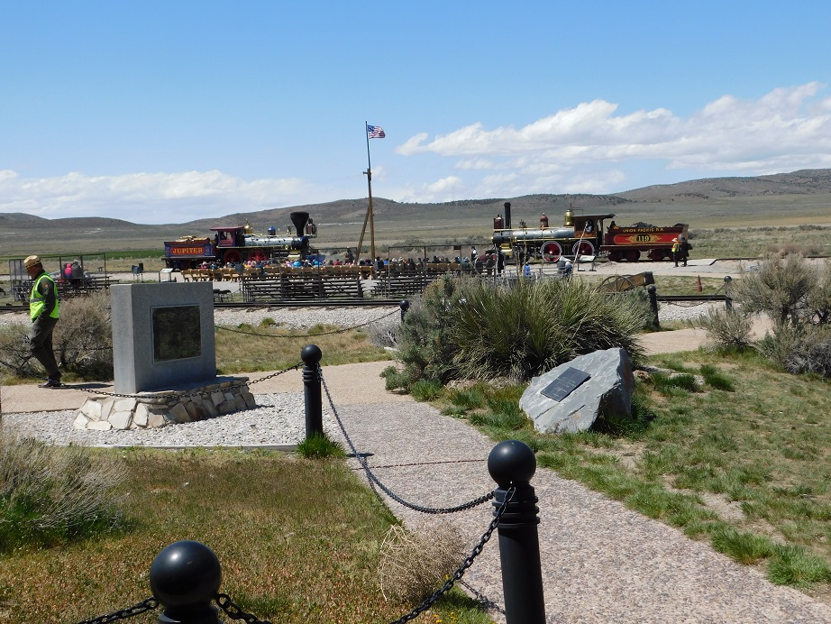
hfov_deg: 42.1
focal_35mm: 45
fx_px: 1081
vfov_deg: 32.2
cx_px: 416
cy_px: 312
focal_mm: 8
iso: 125
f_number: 3.7
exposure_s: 1/1500
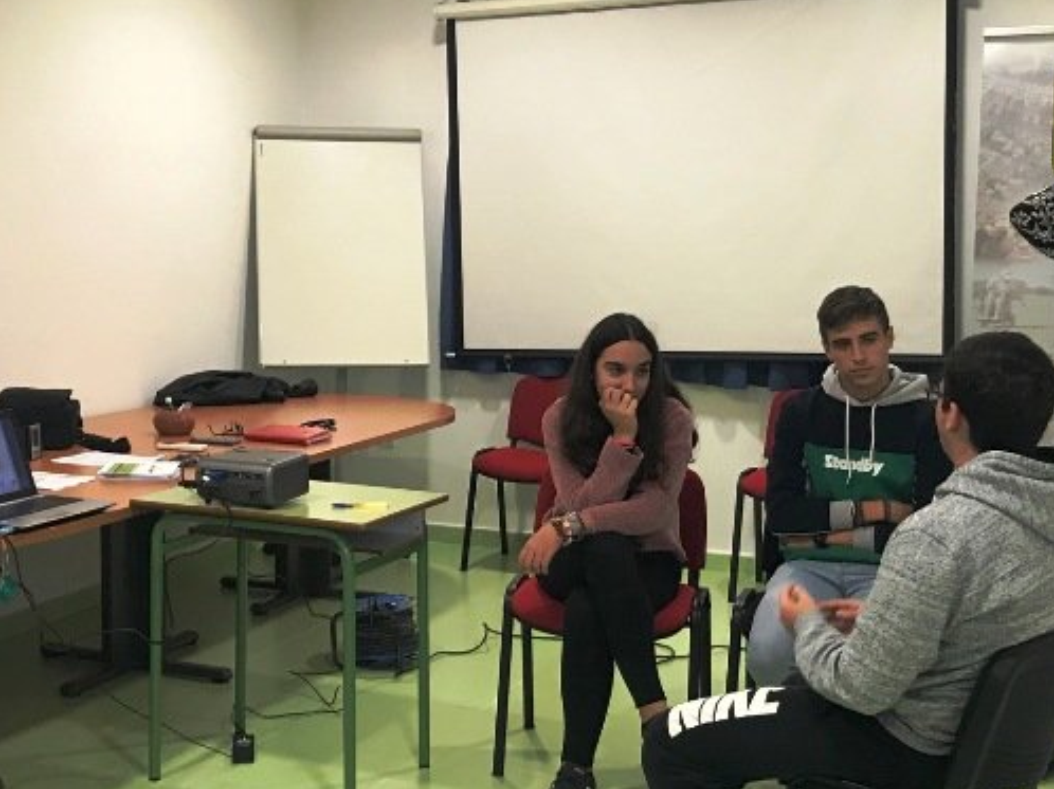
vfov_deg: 27.0
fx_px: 1643
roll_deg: +0.0
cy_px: 408
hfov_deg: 35.3
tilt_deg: -6.9
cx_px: 368
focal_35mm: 54
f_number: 1.8
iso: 40
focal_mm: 3.99
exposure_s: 1/20
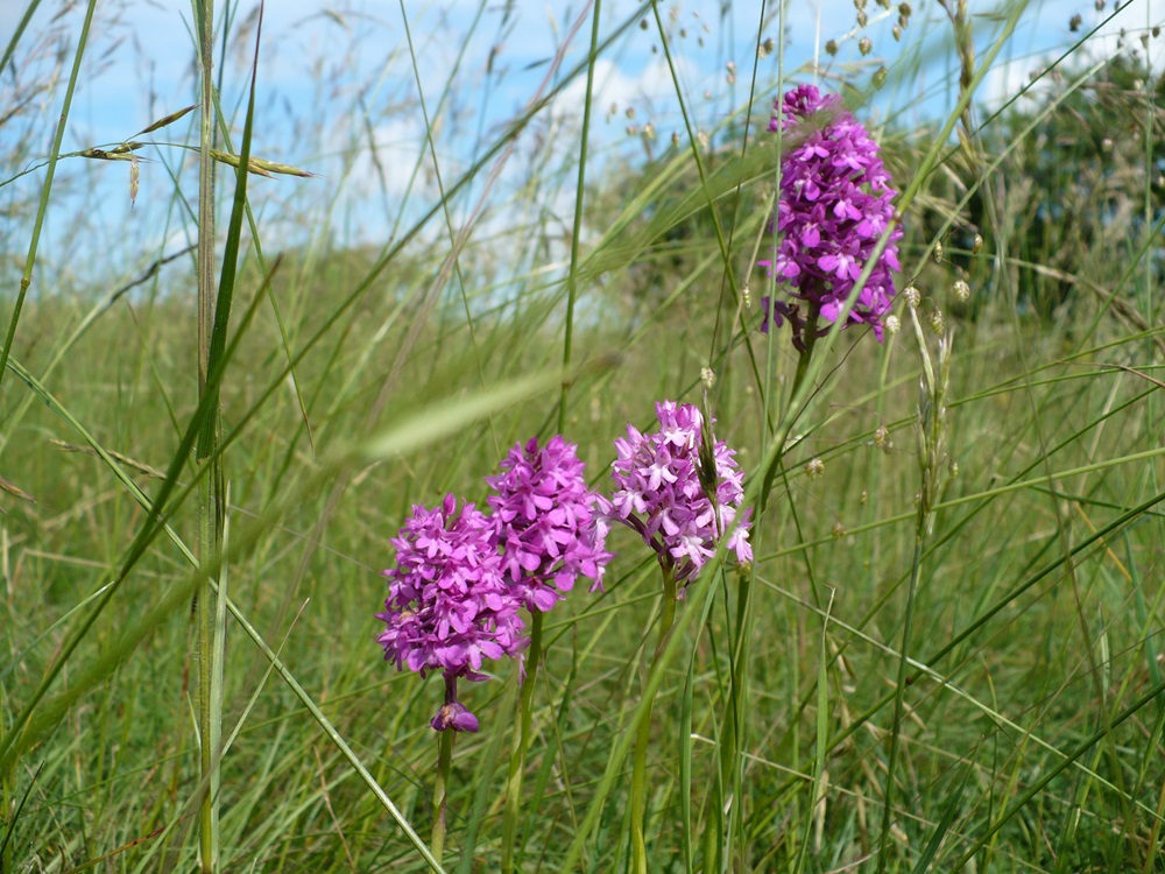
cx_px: 582
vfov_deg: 38.7
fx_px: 1245
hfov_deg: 50.1
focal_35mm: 37
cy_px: 437
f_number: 2.8
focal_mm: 6.1
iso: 100
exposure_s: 1/1000
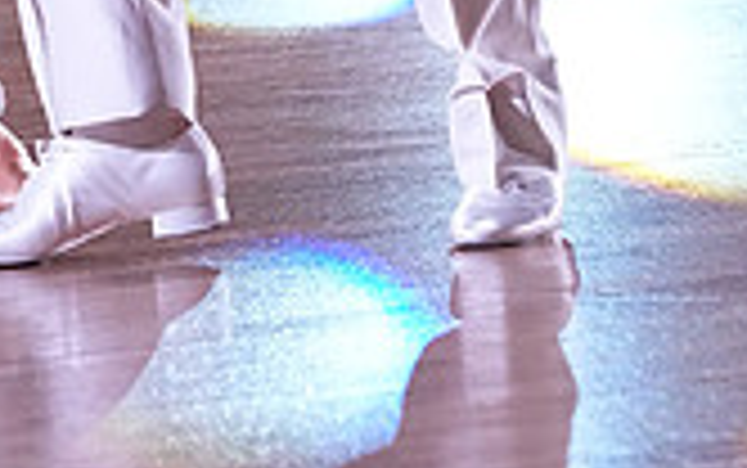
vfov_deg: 2.7
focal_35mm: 480
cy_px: -544
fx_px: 9779
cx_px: 61
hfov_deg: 4.4
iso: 8000
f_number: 5.6
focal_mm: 135
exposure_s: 1/400
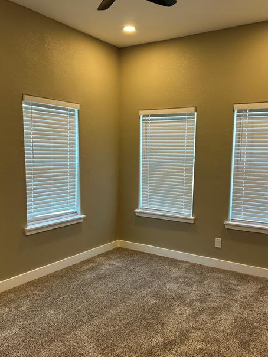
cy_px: 196
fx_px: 341
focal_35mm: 33
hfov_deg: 43.0
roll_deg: +0.0
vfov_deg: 55.2
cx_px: 139
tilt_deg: -8.4
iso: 64
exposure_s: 1/60
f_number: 1.5
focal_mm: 5.7
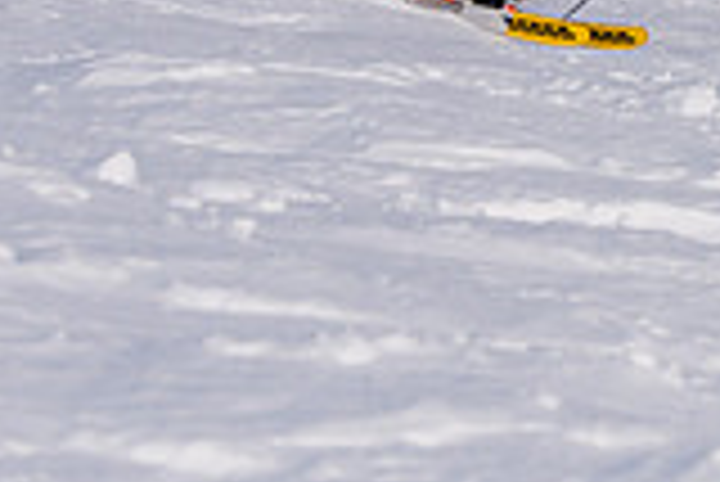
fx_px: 3984
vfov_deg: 6.9
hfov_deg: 10.1
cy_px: 20
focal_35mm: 199
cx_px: 1004
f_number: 8
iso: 160
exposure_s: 1/640
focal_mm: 36
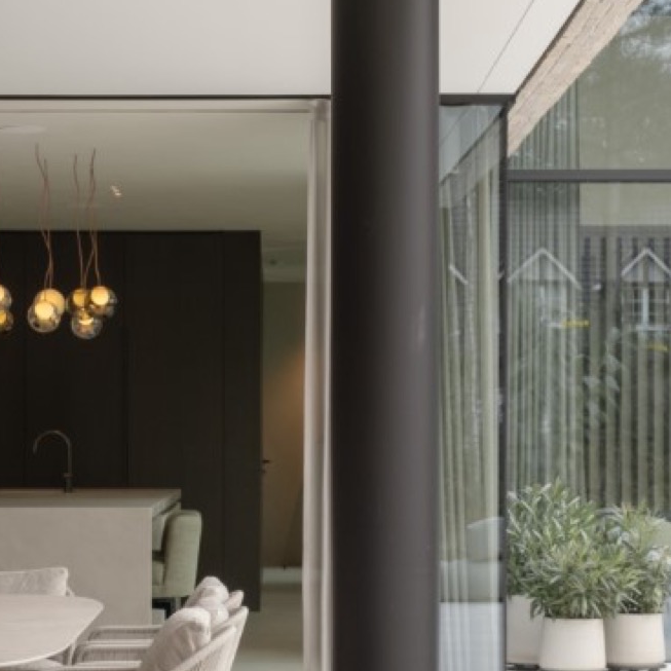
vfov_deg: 15.8
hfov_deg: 15.8
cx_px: 225
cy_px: 465
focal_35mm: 110
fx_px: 2412
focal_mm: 29.2
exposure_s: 1/10
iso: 160
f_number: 6.4
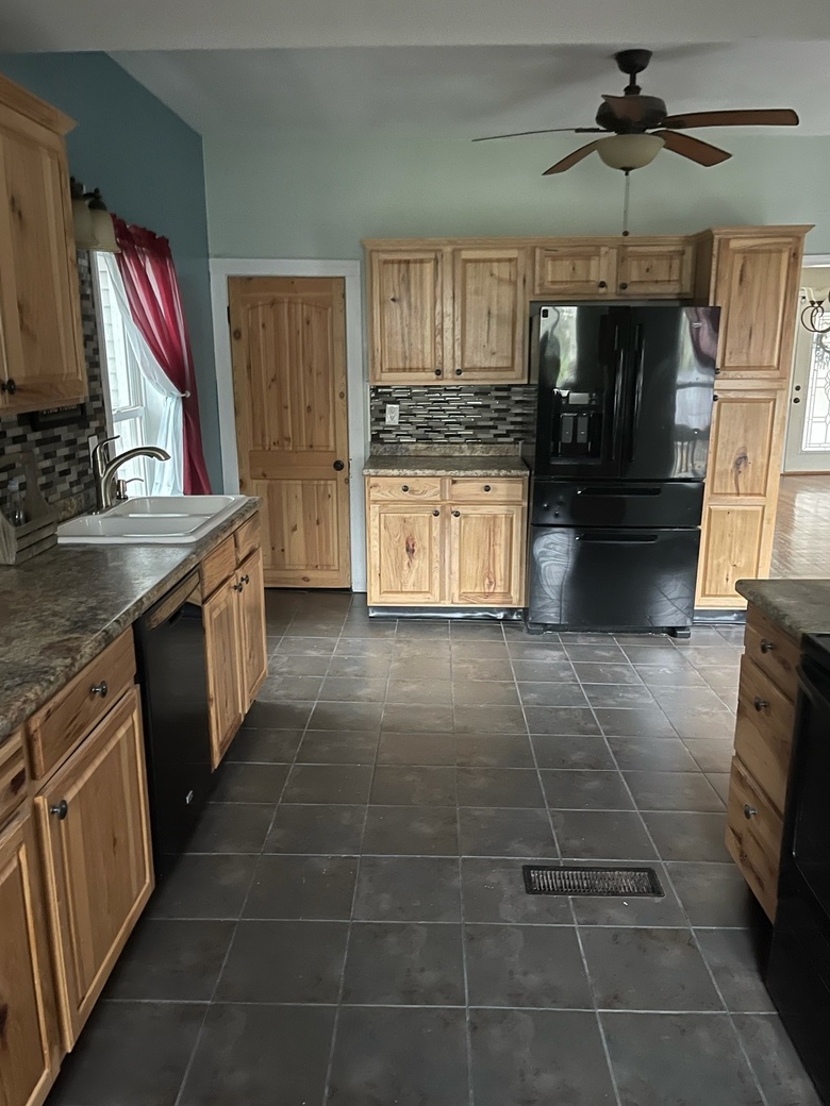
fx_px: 863
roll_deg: +1.1
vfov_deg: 65.3
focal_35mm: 27
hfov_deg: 51.4
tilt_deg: -14.0
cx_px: 412
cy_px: 565
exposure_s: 1/22
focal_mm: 5.1
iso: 1000
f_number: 1.6
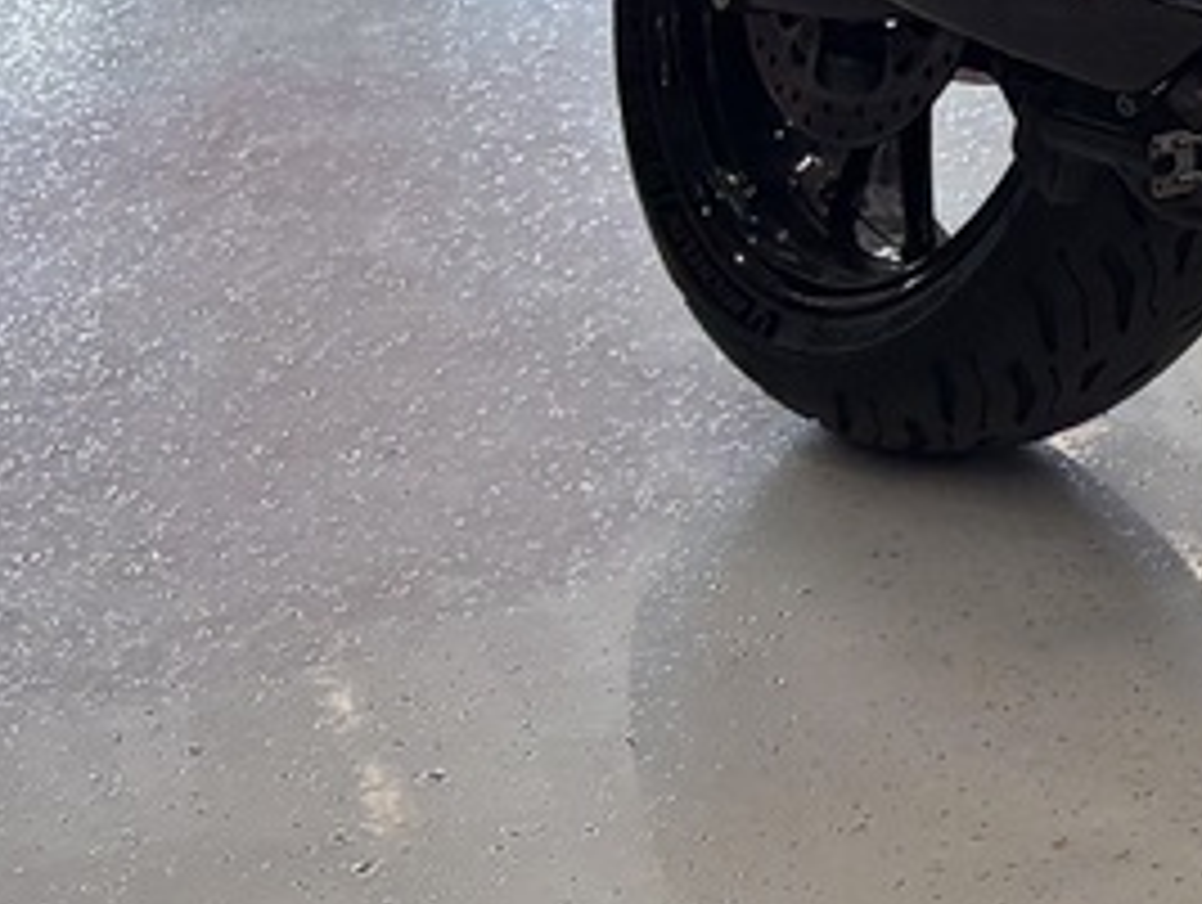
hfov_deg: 12.9
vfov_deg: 9.7
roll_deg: +1.0
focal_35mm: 140
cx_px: 2062
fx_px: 4868
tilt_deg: -2.9
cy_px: -1048
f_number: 1.6
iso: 50
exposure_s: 1/284
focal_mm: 5.96
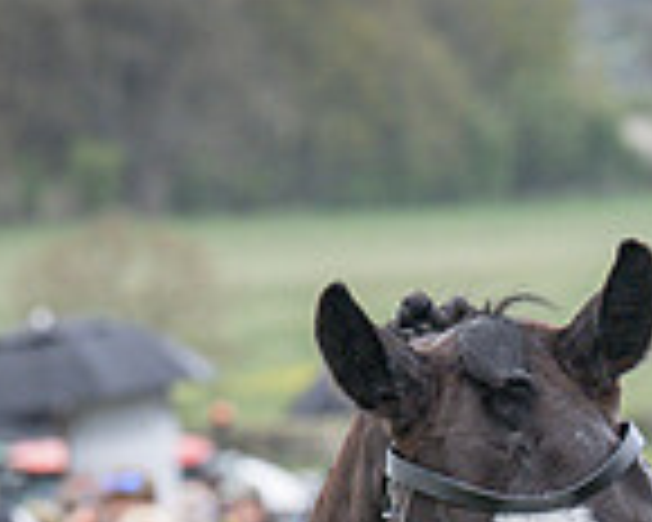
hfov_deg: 2.9
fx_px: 13083
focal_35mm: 678
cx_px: 727
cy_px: 921
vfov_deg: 2.3
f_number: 4.5
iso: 400
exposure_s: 1/1000
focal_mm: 101
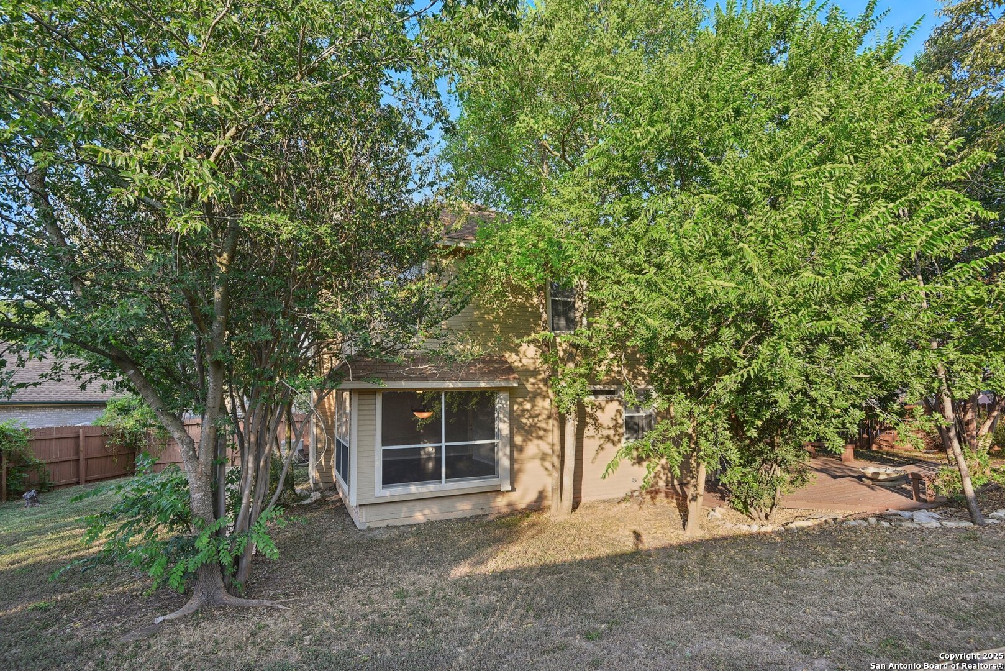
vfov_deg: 73.8
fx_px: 447
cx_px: 502
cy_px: 336
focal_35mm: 16
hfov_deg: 96.7
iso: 400
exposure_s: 1/80
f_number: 8
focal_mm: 16
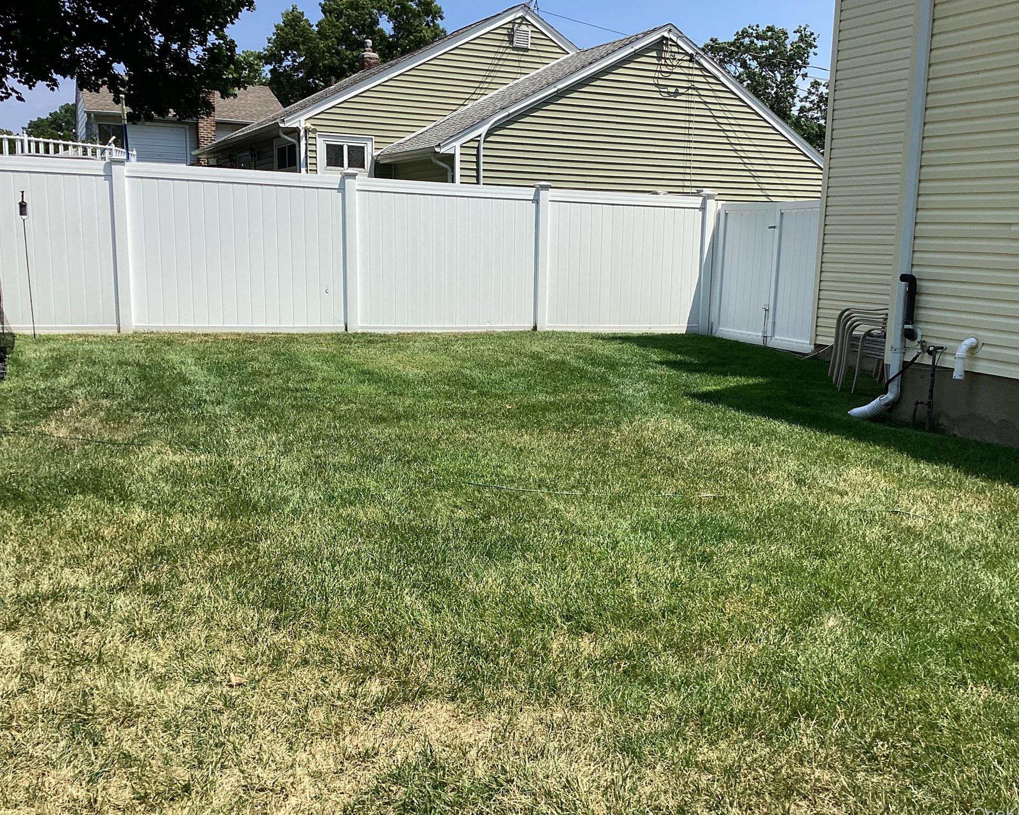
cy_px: 410
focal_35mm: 33
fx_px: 995
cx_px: 527
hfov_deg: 54.2
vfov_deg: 44.5
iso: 25
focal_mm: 3.3
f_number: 2.4
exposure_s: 1/1335
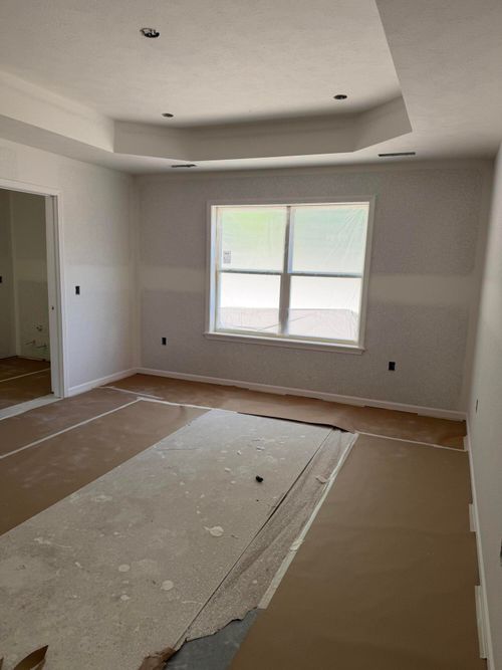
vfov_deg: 71.6
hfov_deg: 56.8
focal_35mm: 24
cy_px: 335
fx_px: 464
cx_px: 251
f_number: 1.78
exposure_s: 1/179
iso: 80
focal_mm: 6.76
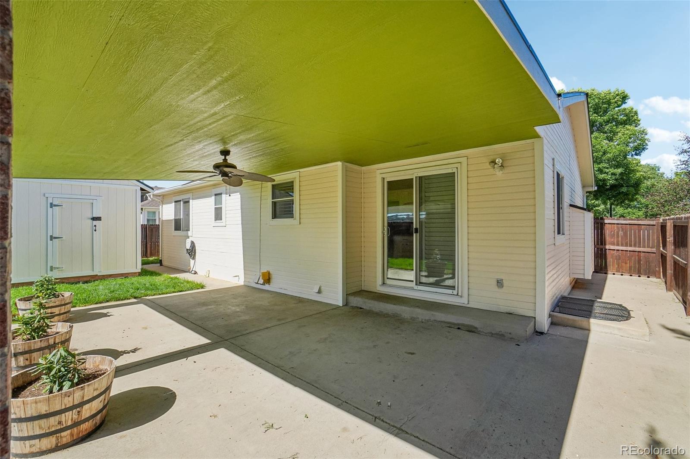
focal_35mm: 15
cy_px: 230
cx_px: 345
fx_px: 287
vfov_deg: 77.3
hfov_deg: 100.4
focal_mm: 10
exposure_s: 1/500
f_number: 8
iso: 400
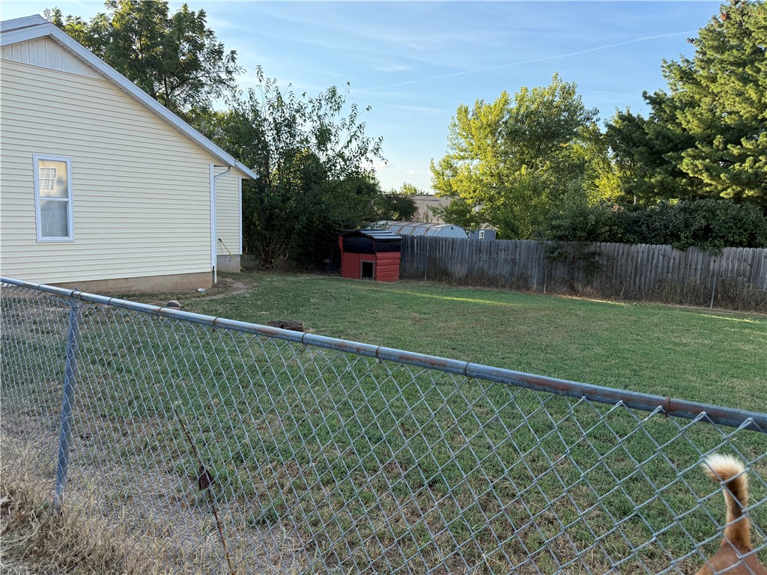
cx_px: 384
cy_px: 288
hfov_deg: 71.6
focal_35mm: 24
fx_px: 532
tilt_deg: -8.0
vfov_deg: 56.8
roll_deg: -2.2
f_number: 1.78
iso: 100
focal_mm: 6.76
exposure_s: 1/1314
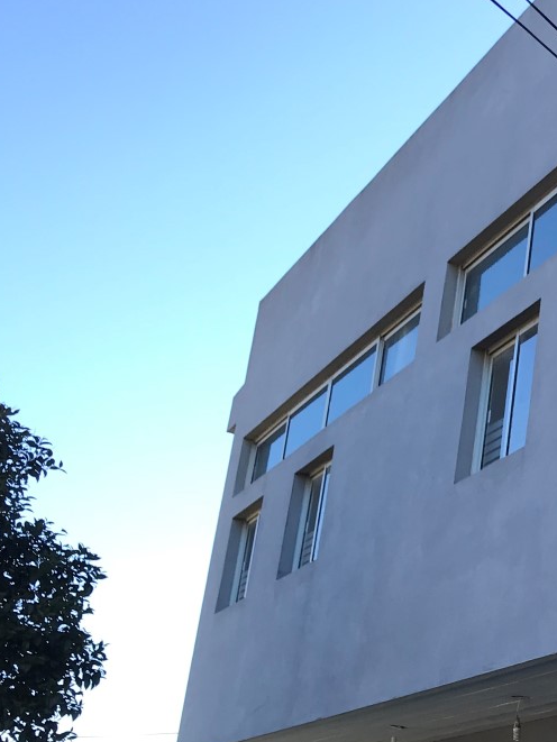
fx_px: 1308
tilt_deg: +15.3
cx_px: 723
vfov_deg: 31.2
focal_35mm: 61
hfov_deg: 21.7
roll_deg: -4.5
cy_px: 548
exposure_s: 1/643
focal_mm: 3.99
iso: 20
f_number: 1.8
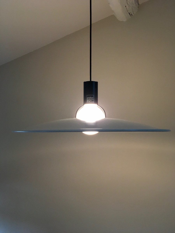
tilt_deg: +4.1
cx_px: 88
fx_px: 195
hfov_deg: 48.2
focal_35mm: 29
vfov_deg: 61.7
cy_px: 116
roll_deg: +0.8
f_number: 2.2
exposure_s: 1/33
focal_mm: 4.15
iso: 50
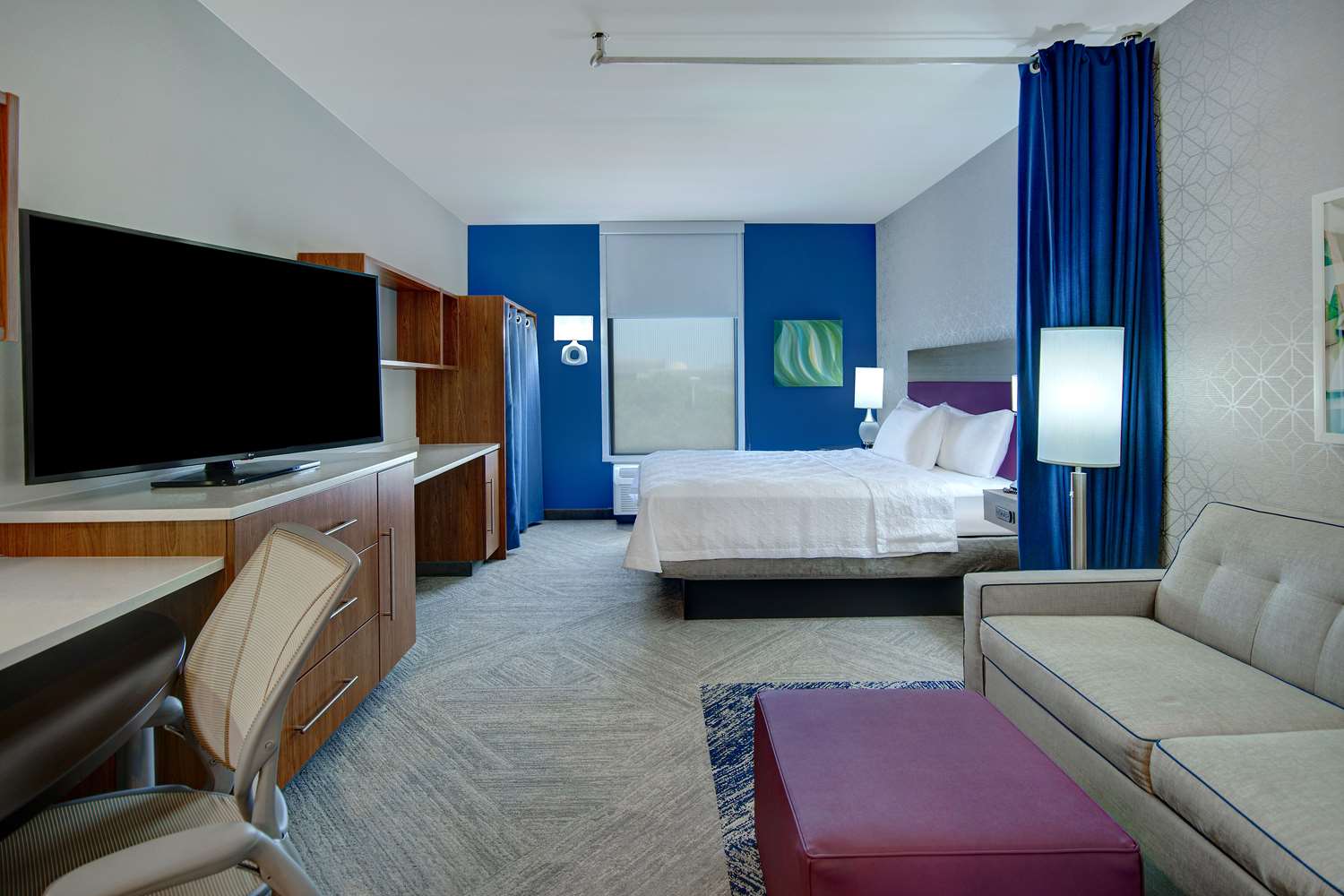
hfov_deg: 90.0
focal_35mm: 18
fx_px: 672
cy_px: 448
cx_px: 672
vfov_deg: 67.4
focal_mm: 12
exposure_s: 1/20
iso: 250
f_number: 7.1
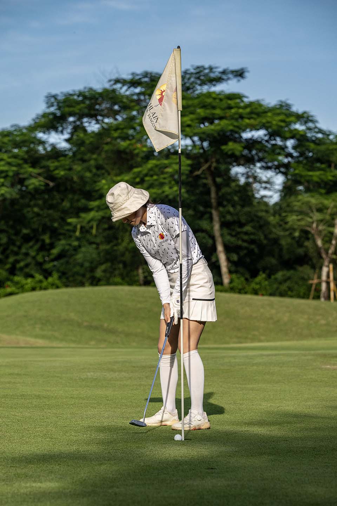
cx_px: 168
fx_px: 1615
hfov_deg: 11.9
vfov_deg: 17.8
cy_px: 253
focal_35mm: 115
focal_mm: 115
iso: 1400
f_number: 5
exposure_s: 1/5000
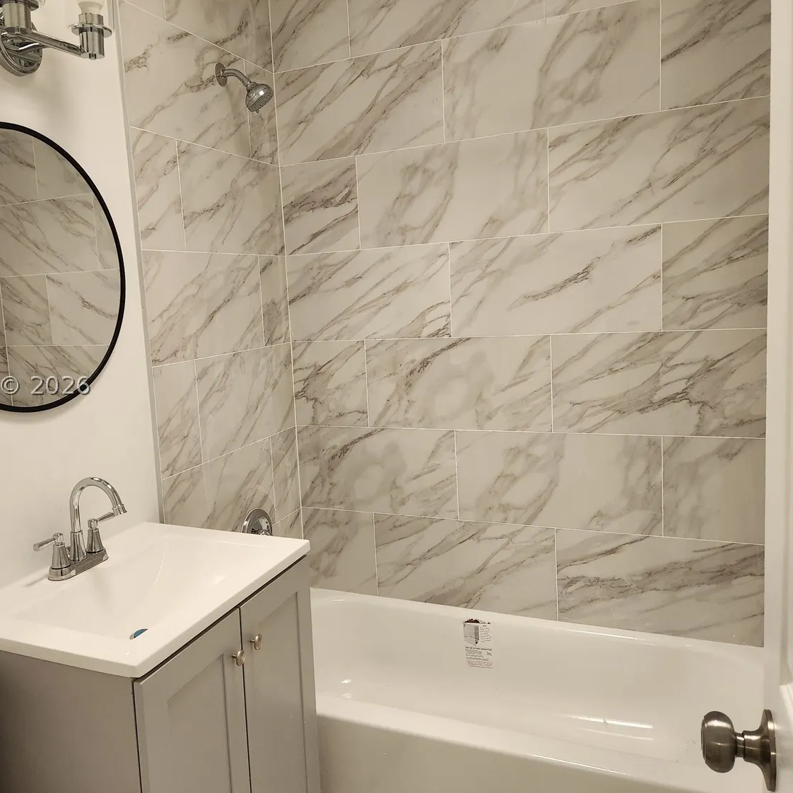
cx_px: 307
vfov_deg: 55.6
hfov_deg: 55.1
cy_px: 385
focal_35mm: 29
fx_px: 752
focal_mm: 5.4
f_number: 1.8
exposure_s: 1/120
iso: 400
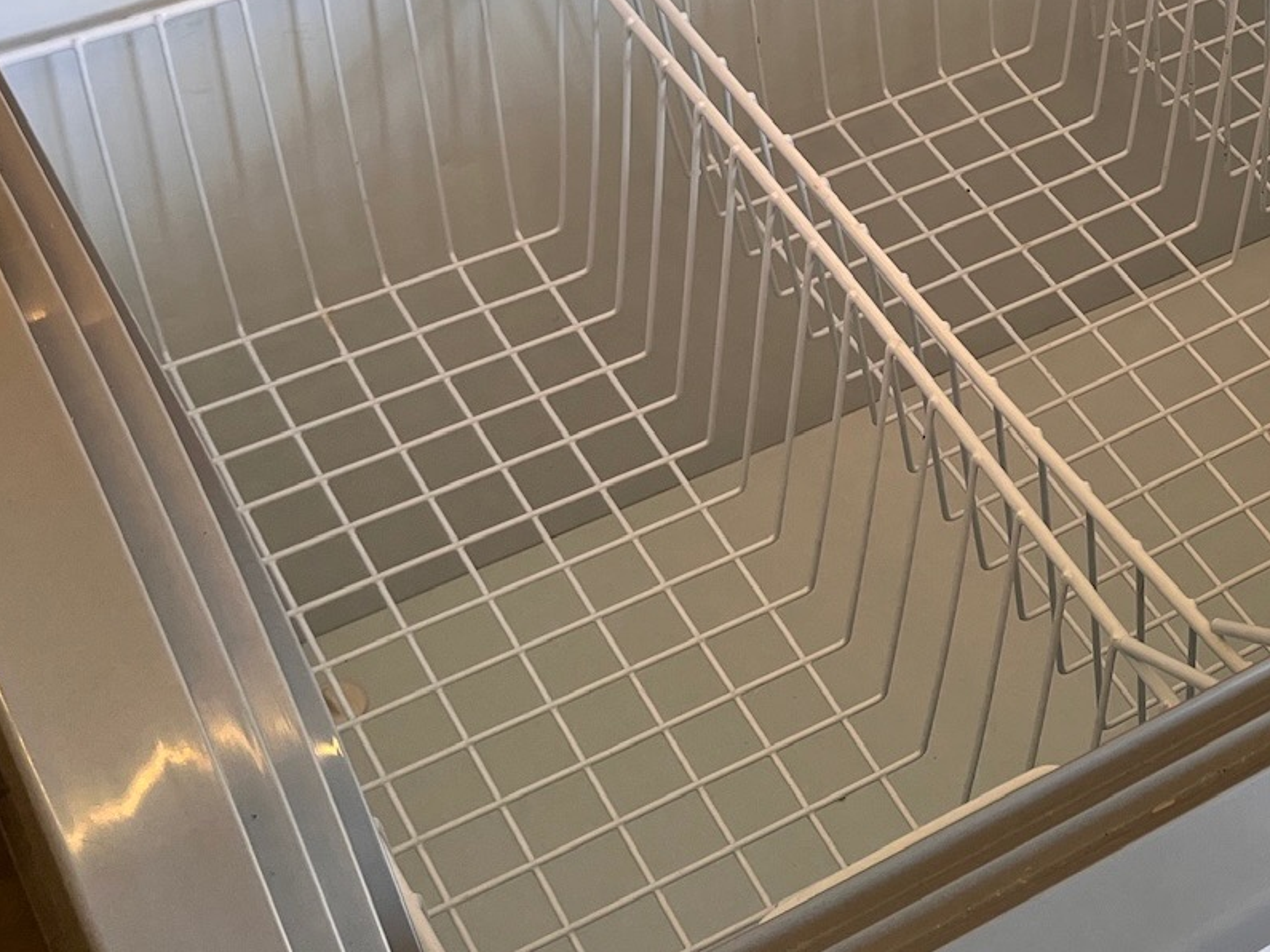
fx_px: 2458
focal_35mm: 67
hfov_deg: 27.4
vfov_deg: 21.6
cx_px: 1246
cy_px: 160
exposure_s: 1/100
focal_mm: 5.1
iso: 40
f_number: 1.6
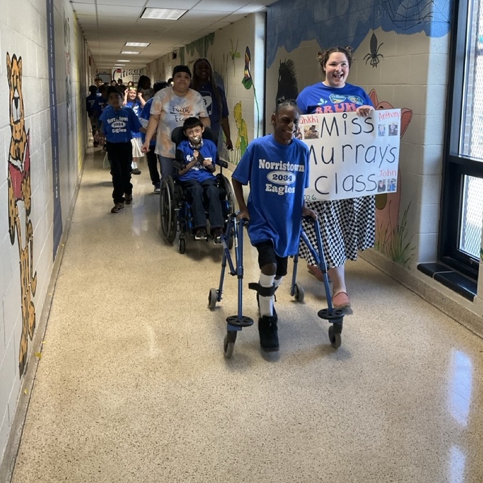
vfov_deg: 46.4
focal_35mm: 35
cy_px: 159
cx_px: 244
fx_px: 553
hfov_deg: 47.2
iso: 64
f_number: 1.8
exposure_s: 1/60
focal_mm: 3
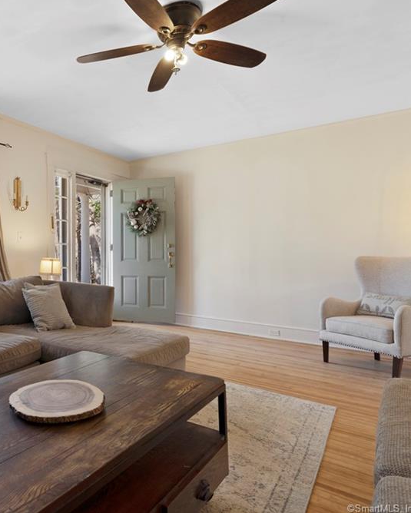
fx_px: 349
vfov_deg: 72.6
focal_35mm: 23
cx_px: 58
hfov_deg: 54.7
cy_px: 253
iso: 160
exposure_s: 1/4
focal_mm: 16
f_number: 7.1
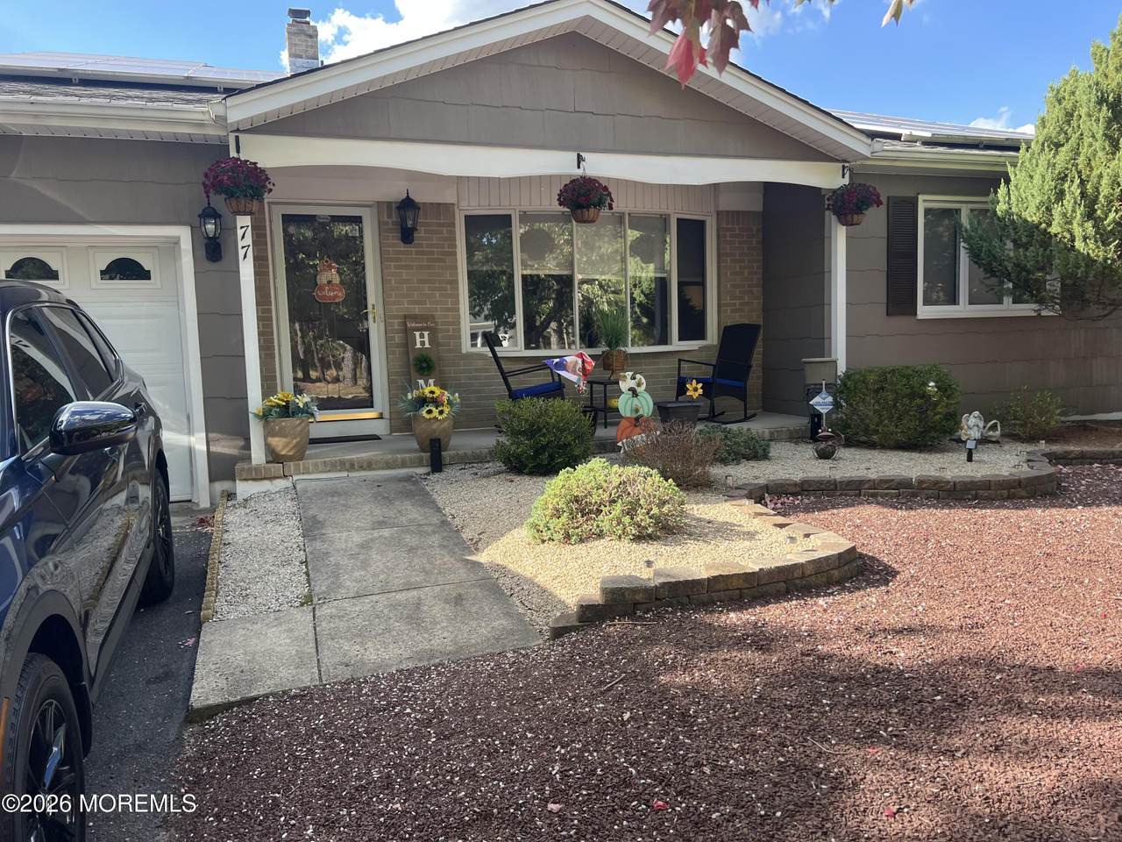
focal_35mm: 26
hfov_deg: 67.3
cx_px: 561
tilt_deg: -9.1
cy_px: 421
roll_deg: +2.6
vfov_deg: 53.1
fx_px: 843
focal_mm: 5.7
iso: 50
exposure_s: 1/458
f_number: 1.5
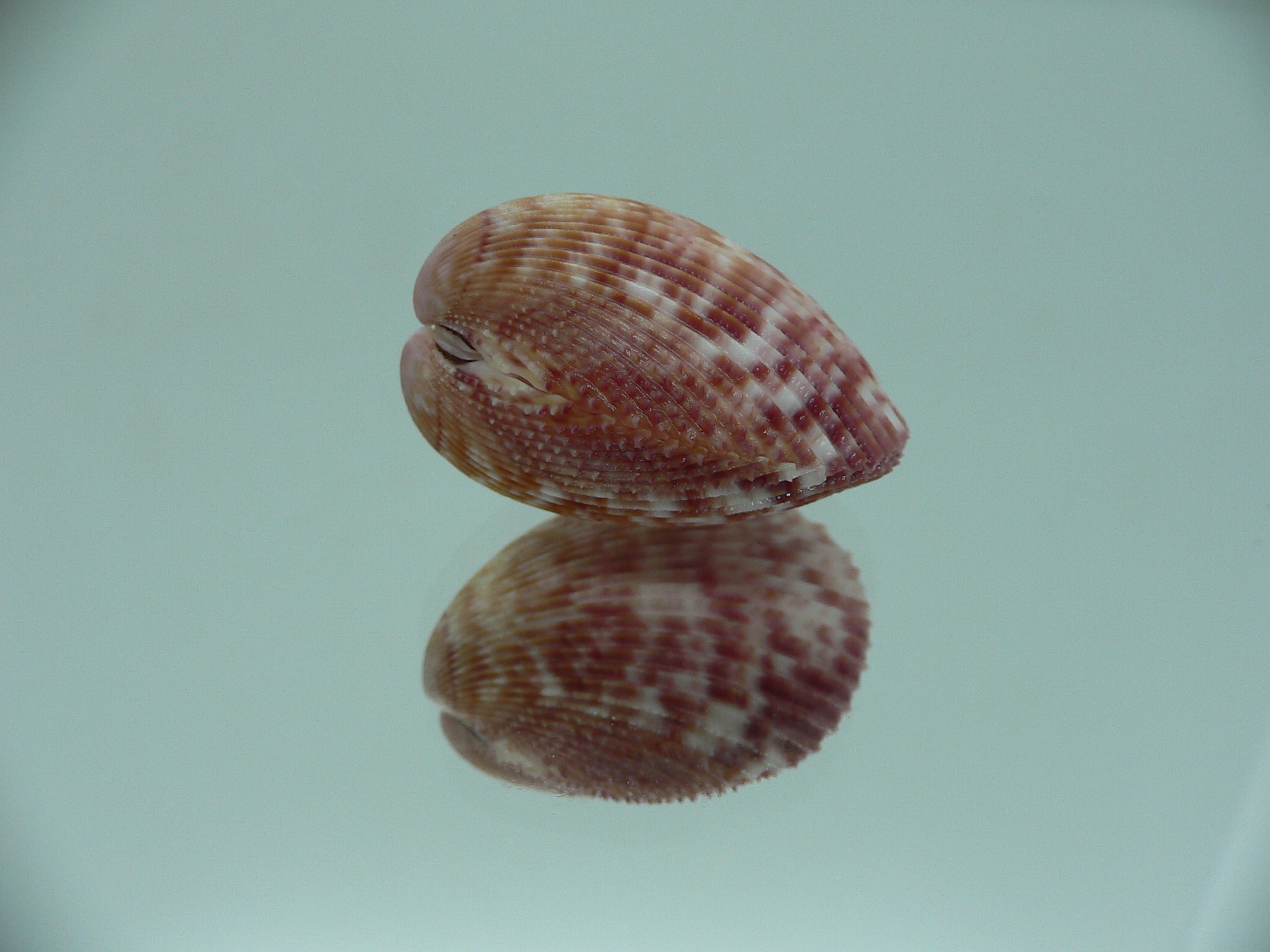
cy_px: 476
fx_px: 1284
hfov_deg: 52.6
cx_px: 635
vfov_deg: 40.7
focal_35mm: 35
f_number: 2.8
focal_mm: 4.6
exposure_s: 1/60
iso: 80
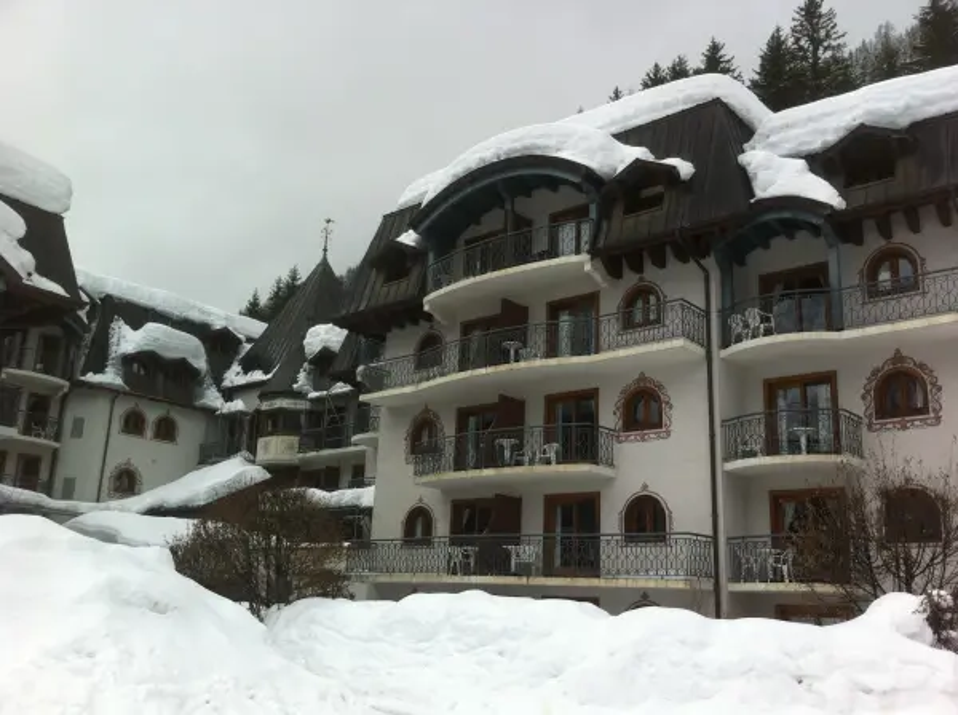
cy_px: 358
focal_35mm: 35
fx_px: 967
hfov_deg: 52.7
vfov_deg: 40.6
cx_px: 479
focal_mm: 3.85
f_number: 2.8
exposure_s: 1/680
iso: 80
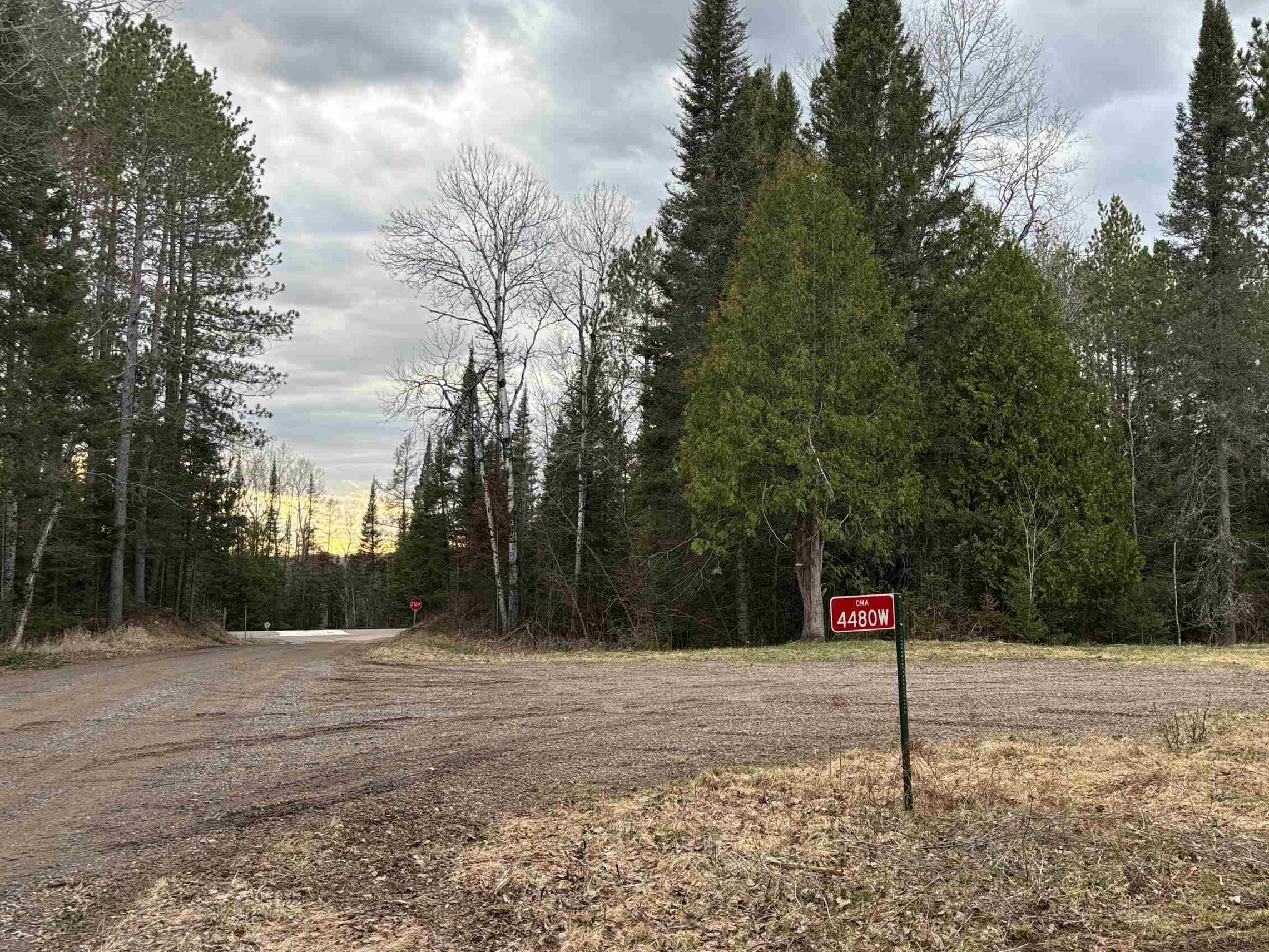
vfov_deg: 40.7
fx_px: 1283
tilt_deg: +4.5
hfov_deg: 52.5
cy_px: 458
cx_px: 715
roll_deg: +0.2
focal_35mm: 35
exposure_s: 1/121
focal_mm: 5.96
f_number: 1.6
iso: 40
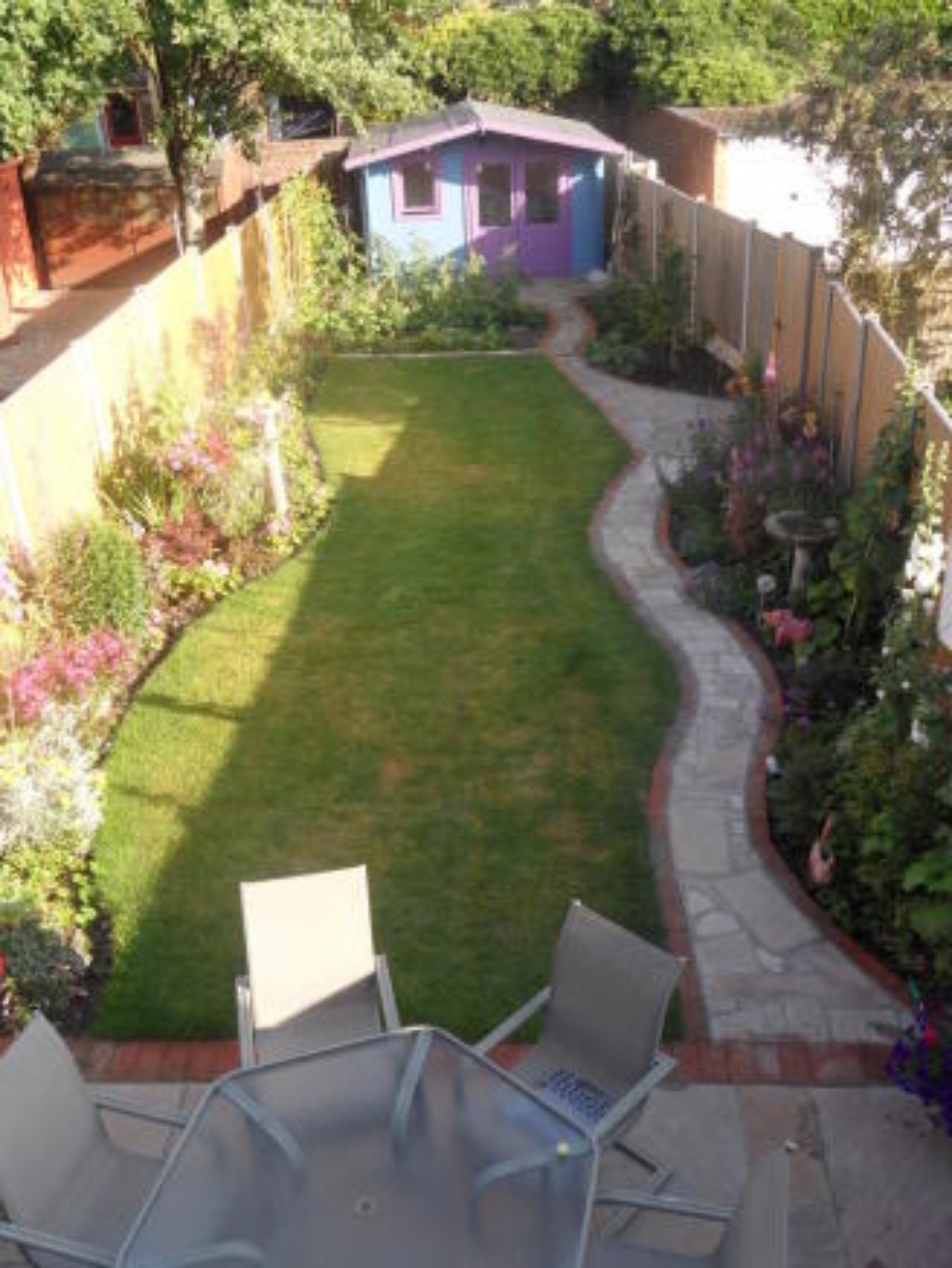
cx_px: 476
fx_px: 1173
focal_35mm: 32
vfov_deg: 56.8
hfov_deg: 44.2
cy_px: 634
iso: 80
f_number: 3.4
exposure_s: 1/180
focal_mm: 5.3
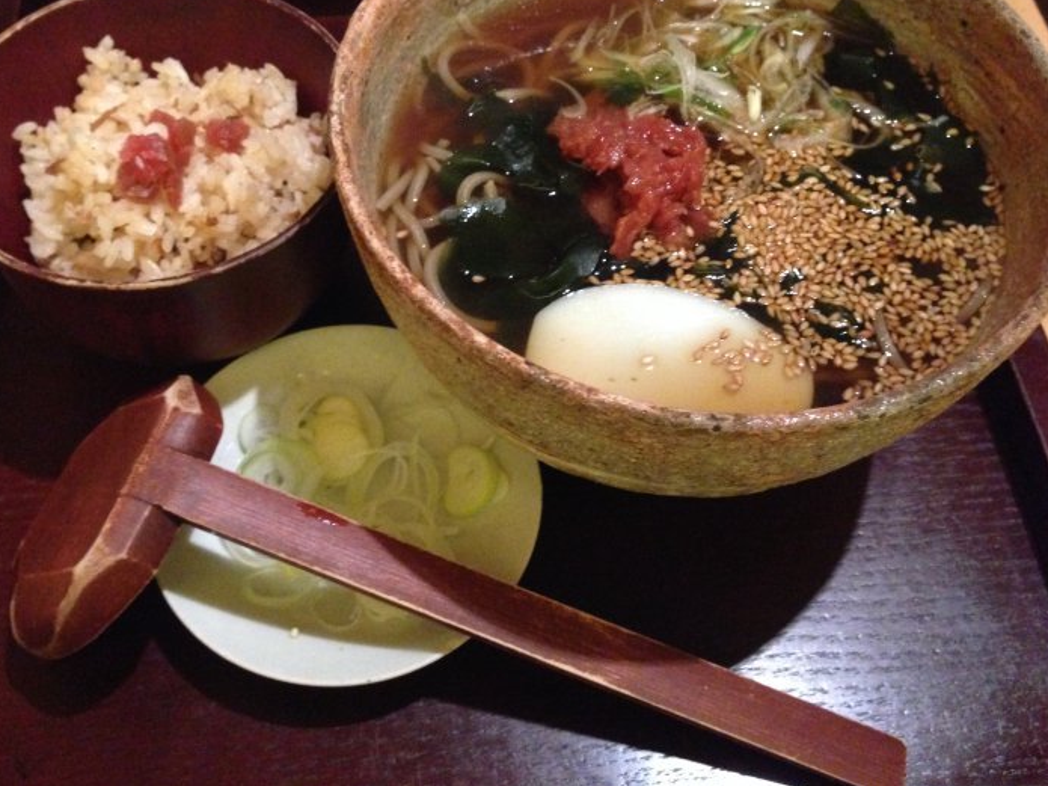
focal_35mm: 38
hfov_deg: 48.9
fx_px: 1150
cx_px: 472
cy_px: 338
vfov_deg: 37.6
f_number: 2.4
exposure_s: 1/15
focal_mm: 4.12
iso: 640
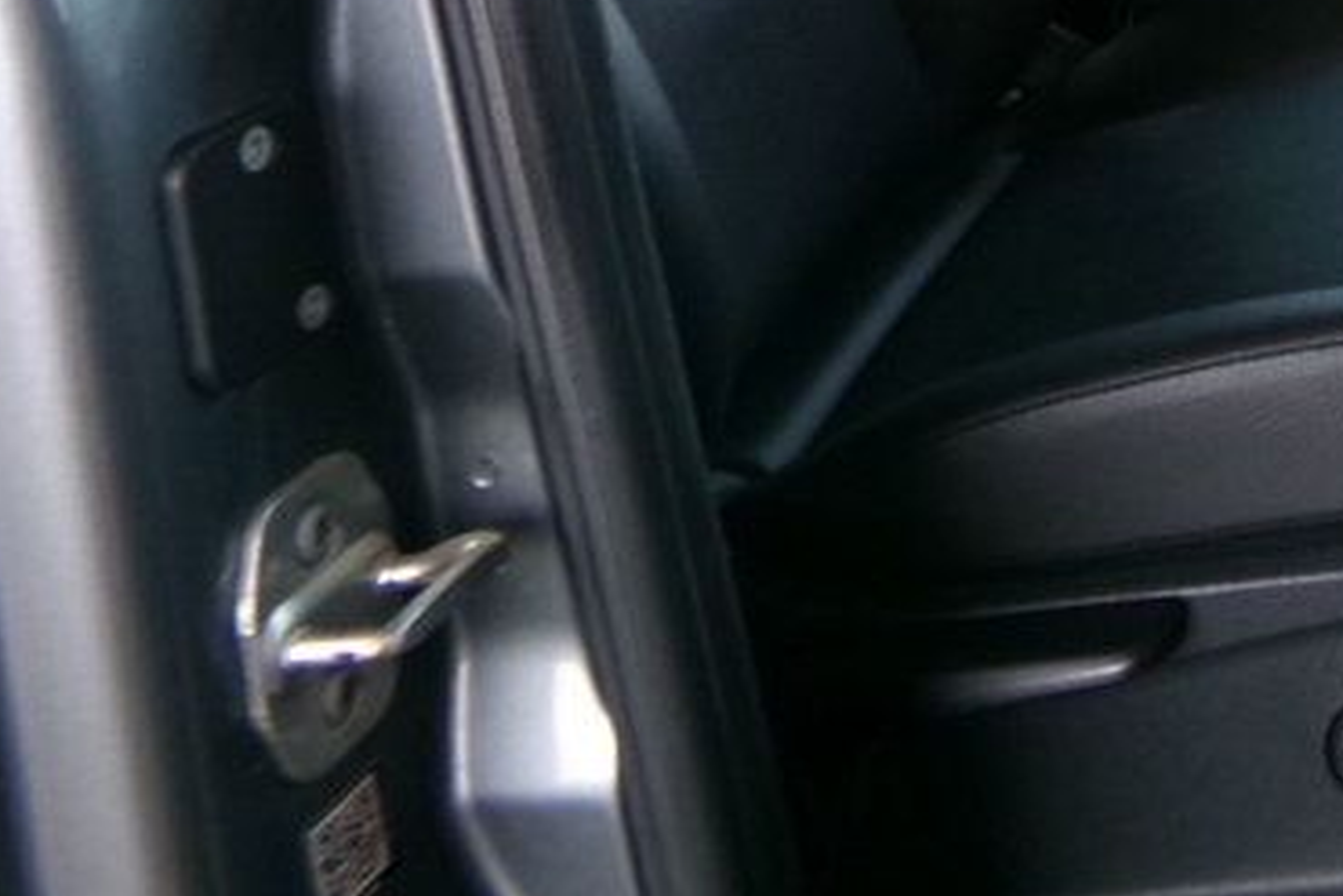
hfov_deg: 25.3
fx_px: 2575
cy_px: -406
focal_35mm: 69
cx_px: 1742
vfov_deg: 17.9
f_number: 3.7
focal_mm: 4.3
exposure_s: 1/60
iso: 244
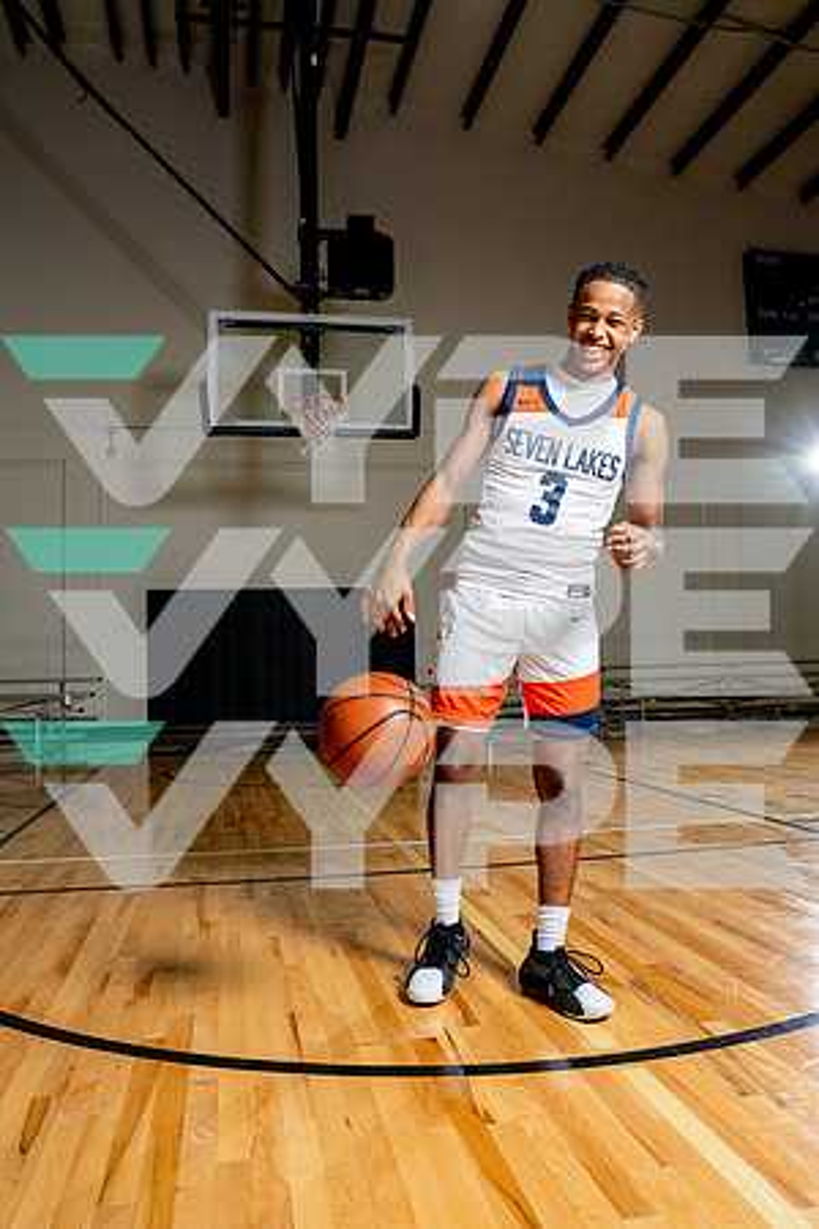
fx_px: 955
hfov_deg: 46.4
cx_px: 410
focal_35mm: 28
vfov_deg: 65.5
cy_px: 614
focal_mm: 28
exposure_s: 1/250
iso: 250
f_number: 5.6
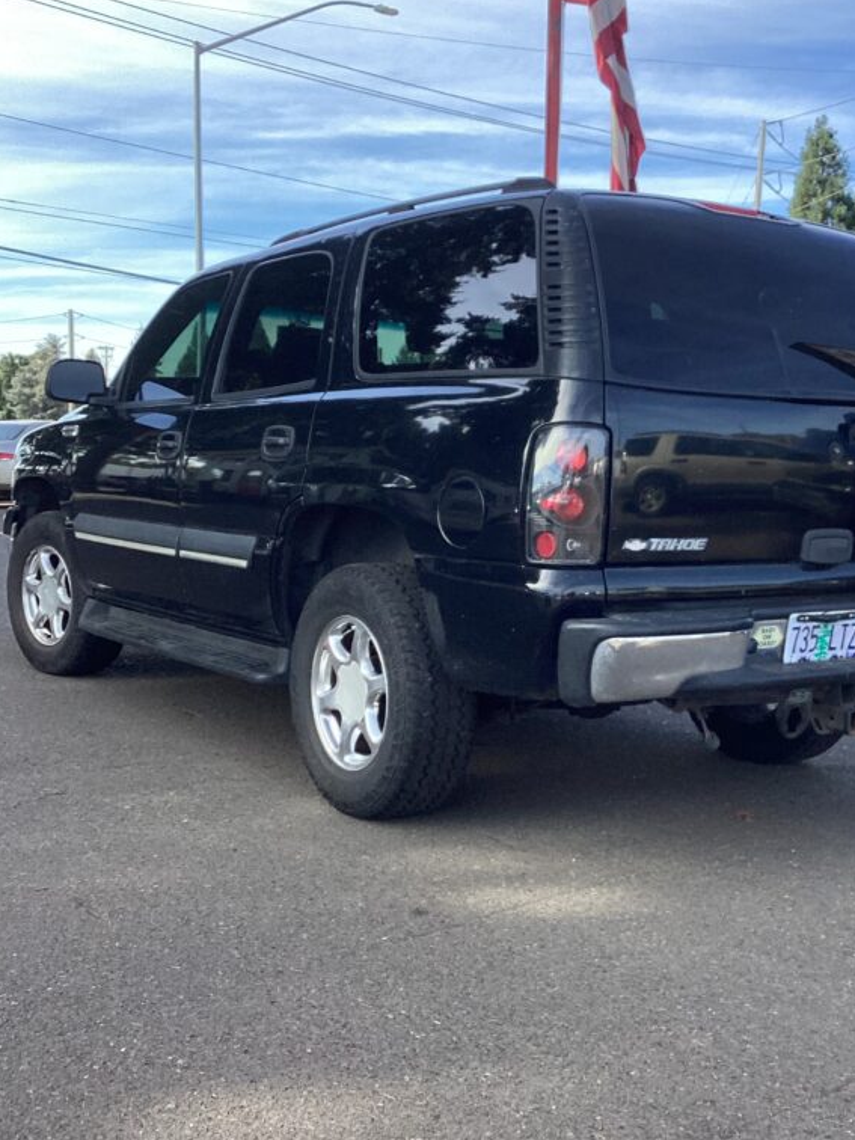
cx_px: 501
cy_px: 585
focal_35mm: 42
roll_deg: +0.7
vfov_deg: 44.8
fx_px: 1383
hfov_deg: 34.3
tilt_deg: -5.7
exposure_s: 1/554
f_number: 2.4
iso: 25
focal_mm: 3.3
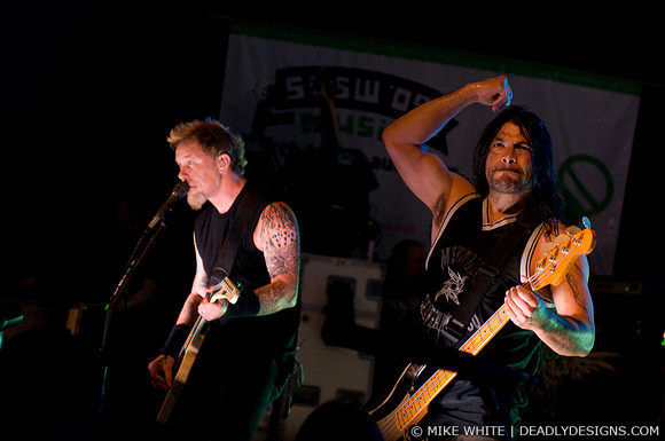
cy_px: 220
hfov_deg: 19.5
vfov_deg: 13.0
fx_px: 1937
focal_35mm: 105
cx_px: 332
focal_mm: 70
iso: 640
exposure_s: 1/200
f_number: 2.8
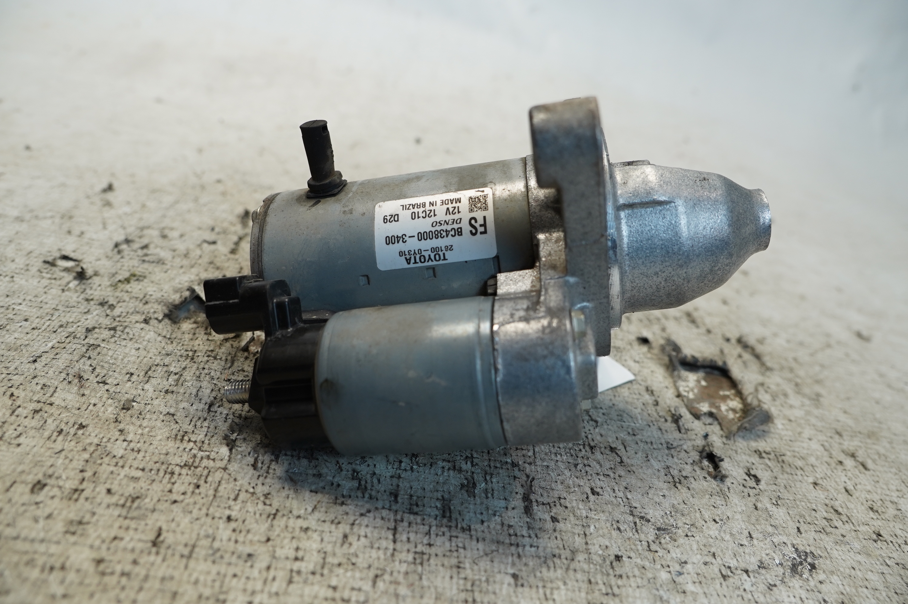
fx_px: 605
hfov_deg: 73.8
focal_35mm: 24
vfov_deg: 53.0
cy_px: 302
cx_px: 454
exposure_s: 1/160
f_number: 4
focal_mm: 16
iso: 500
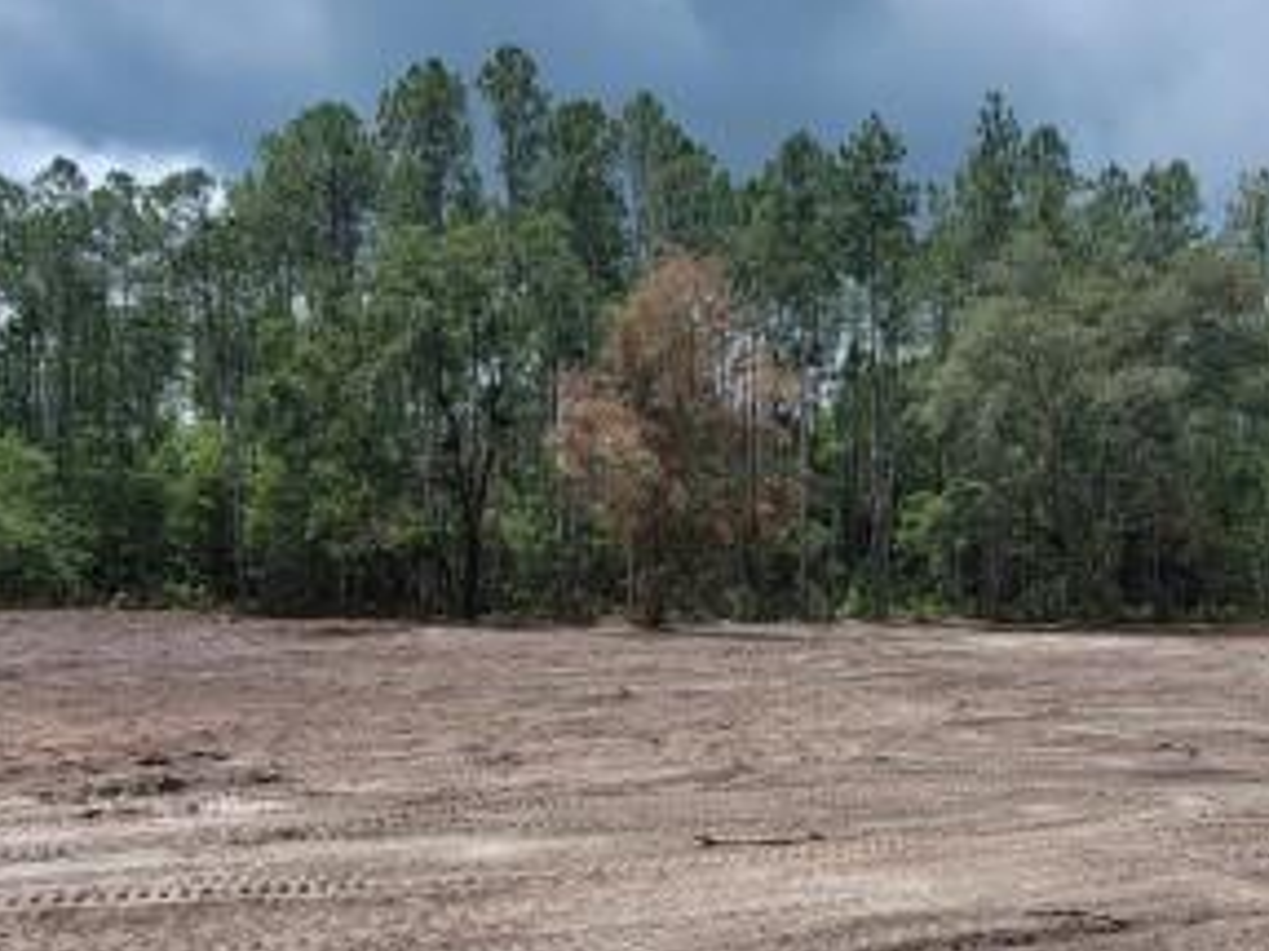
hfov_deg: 61.4
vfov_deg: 48.0
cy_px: 544
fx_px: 1063
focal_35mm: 29
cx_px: 730
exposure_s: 1/2088
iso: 50
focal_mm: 2.2
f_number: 2.2
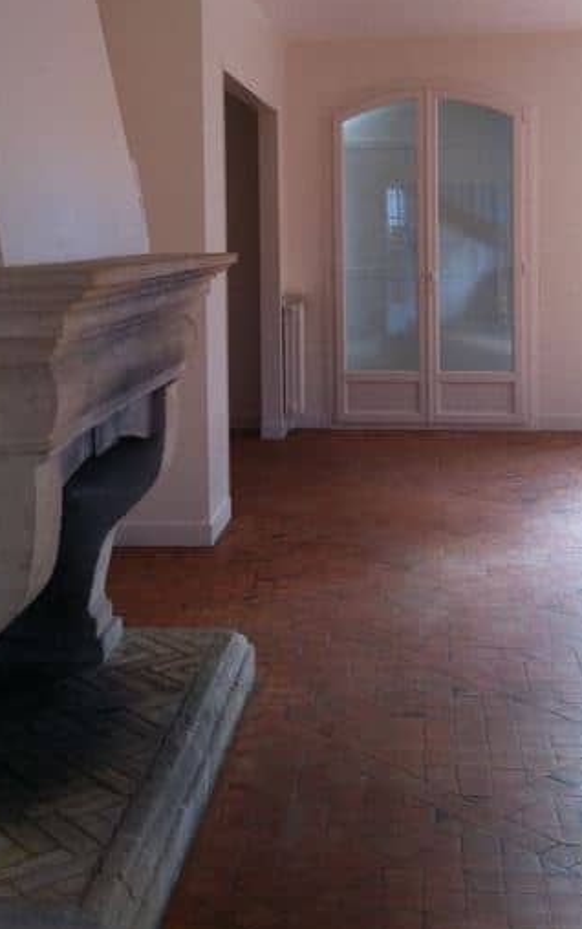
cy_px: 282
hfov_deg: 23.2
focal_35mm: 56
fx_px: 1420
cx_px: 271
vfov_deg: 35.8
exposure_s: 1/15
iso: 160
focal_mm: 3.85
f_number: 2.8
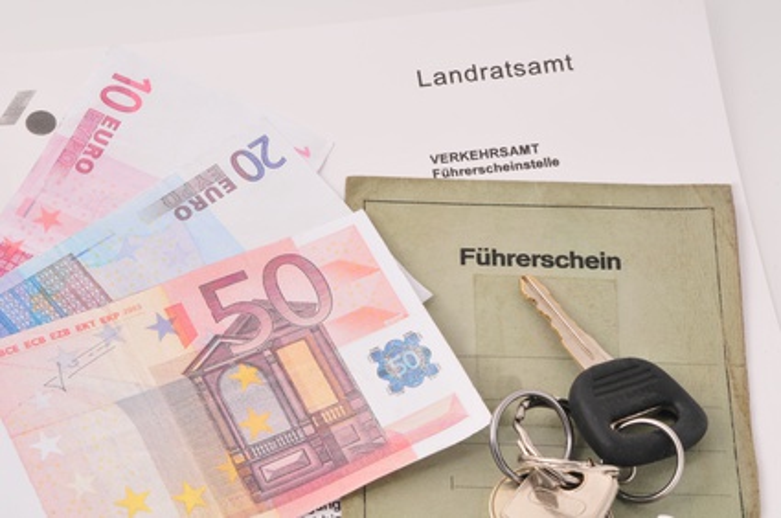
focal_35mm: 165
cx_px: 390
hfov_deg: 12.5
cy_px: 259
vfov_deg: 8.3
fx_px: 3574
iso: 200
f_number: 22
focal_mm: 110
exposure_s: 1/125
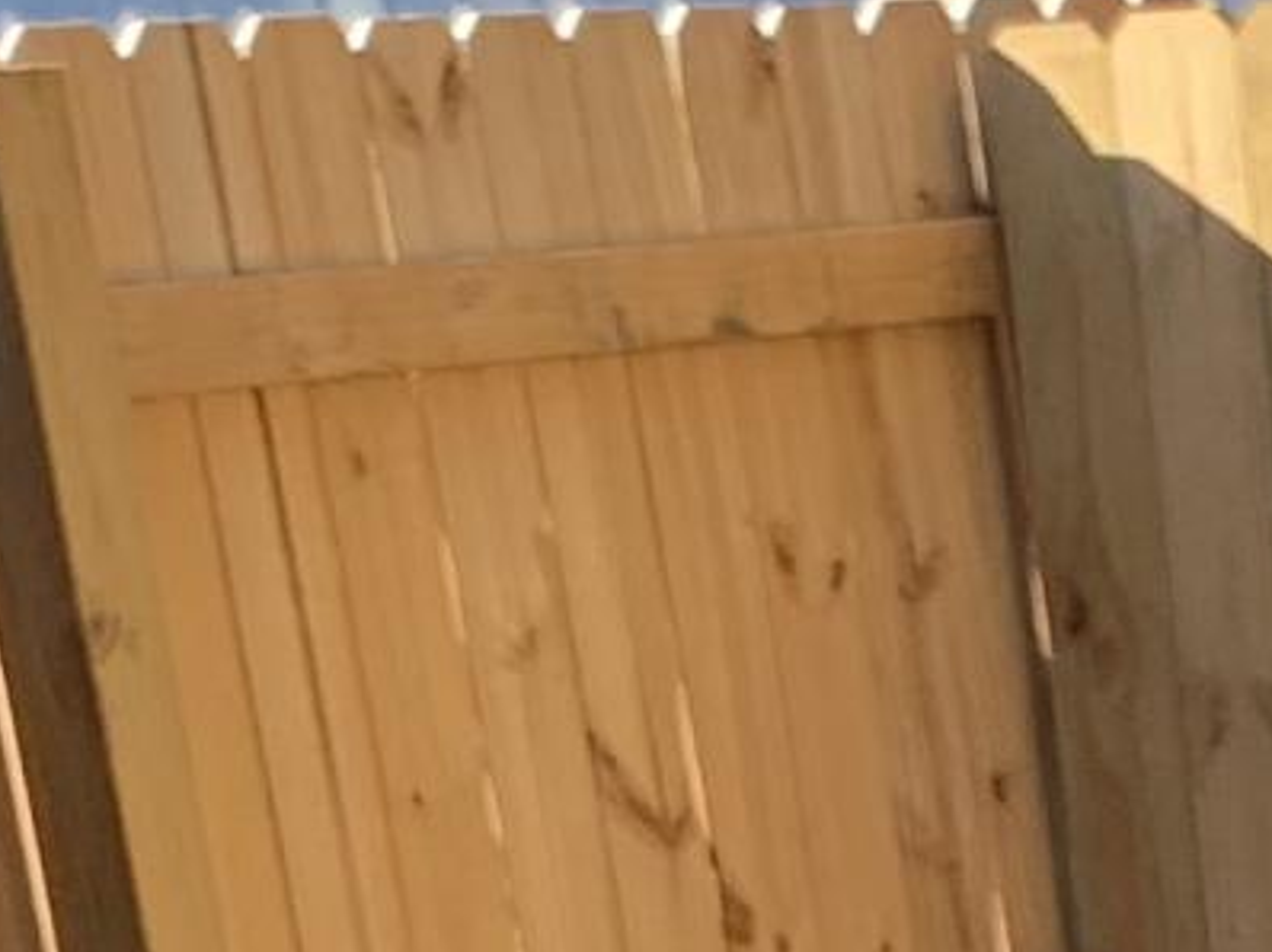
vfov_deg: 6.8
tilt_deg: -19.5
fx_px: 7198
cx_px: 2215
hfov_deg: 9.6
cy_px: 2939
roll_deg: +4.8
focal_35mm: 196
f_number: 1.8
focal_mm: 4.25
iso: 25
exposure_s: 1/564
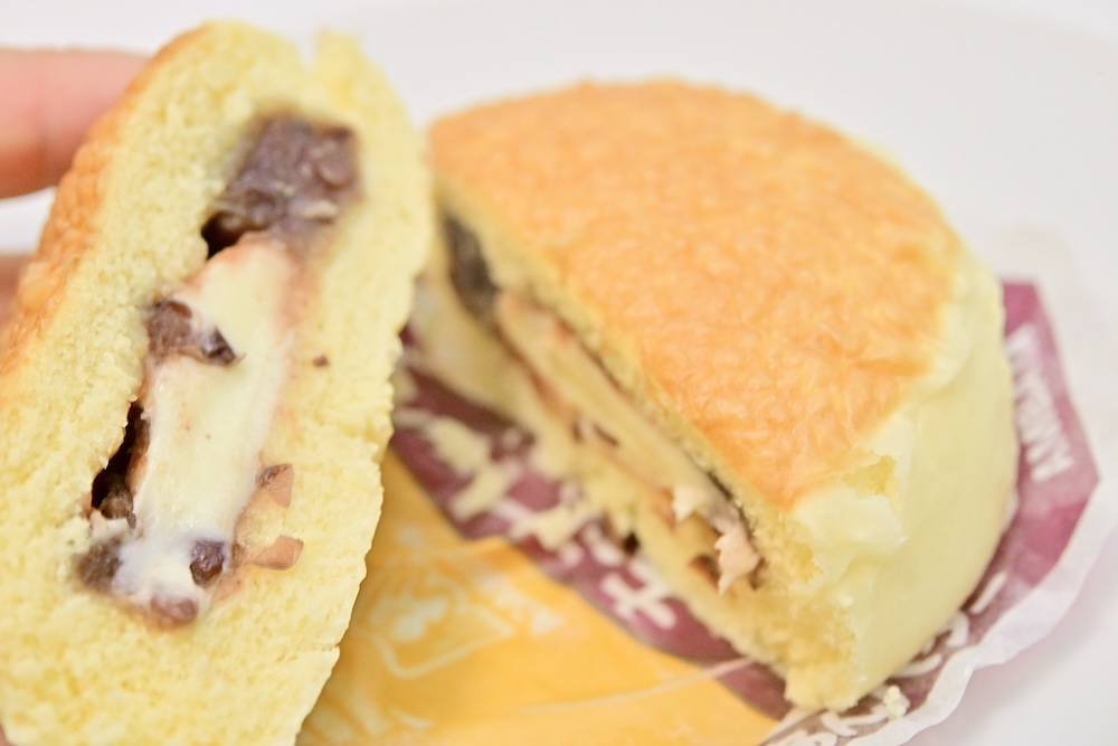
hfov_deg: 33.4
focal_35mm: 60
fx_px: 1863
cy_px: 373
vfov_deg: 22.6
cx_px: 559
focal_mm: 60
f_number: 9
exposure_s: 1/125
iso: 4000
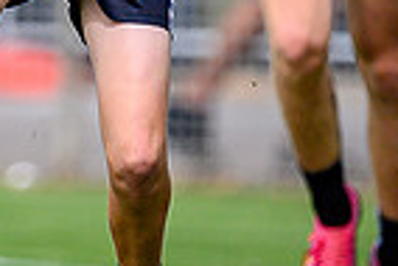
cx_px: -216
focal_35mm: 3841
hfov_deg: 0.5
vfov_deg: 0.4
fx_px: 42507
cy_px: -200
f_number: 4
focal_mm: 500
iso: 200
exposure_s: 1/1600
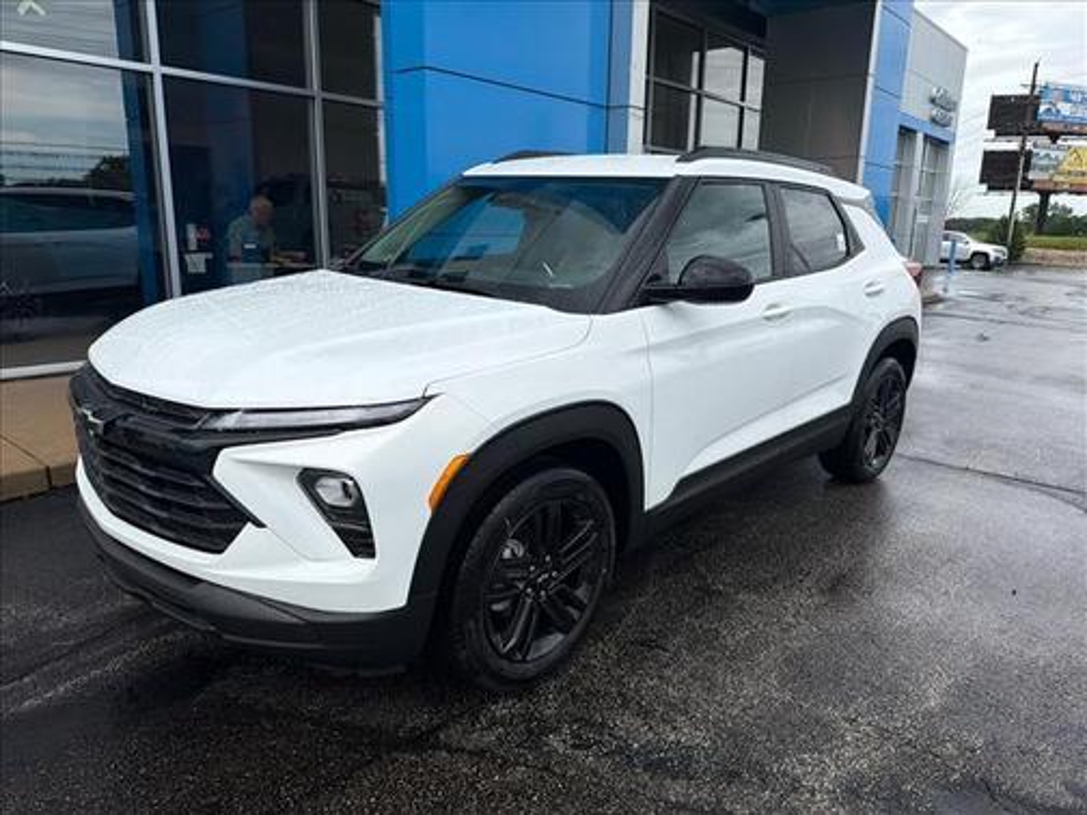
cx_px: 544
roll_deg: -0.5
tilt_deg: -12.5
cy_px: 408
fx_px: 754
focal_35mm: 24
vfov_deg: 56.8
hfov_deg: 71.6
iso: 80
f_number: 1.78
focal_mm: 6.76
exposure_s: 1/5714
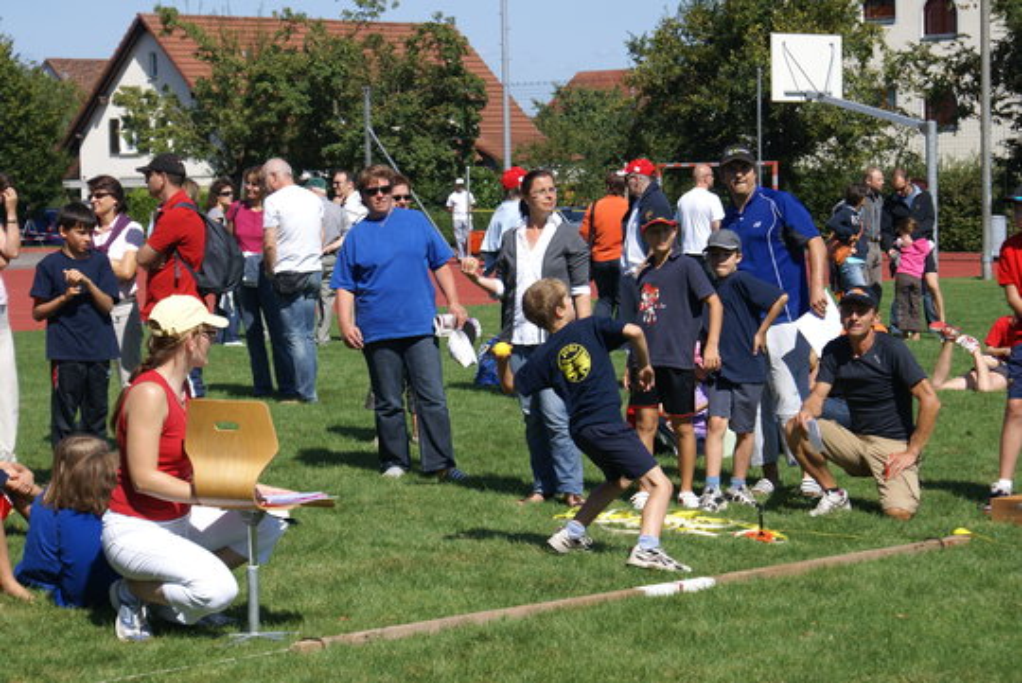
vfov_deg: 13.1
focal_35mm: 105
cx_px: 511
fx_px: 2983
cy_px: 342
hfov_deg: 19.4
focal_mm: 70
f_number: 7.1
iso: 100
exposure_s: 1/320
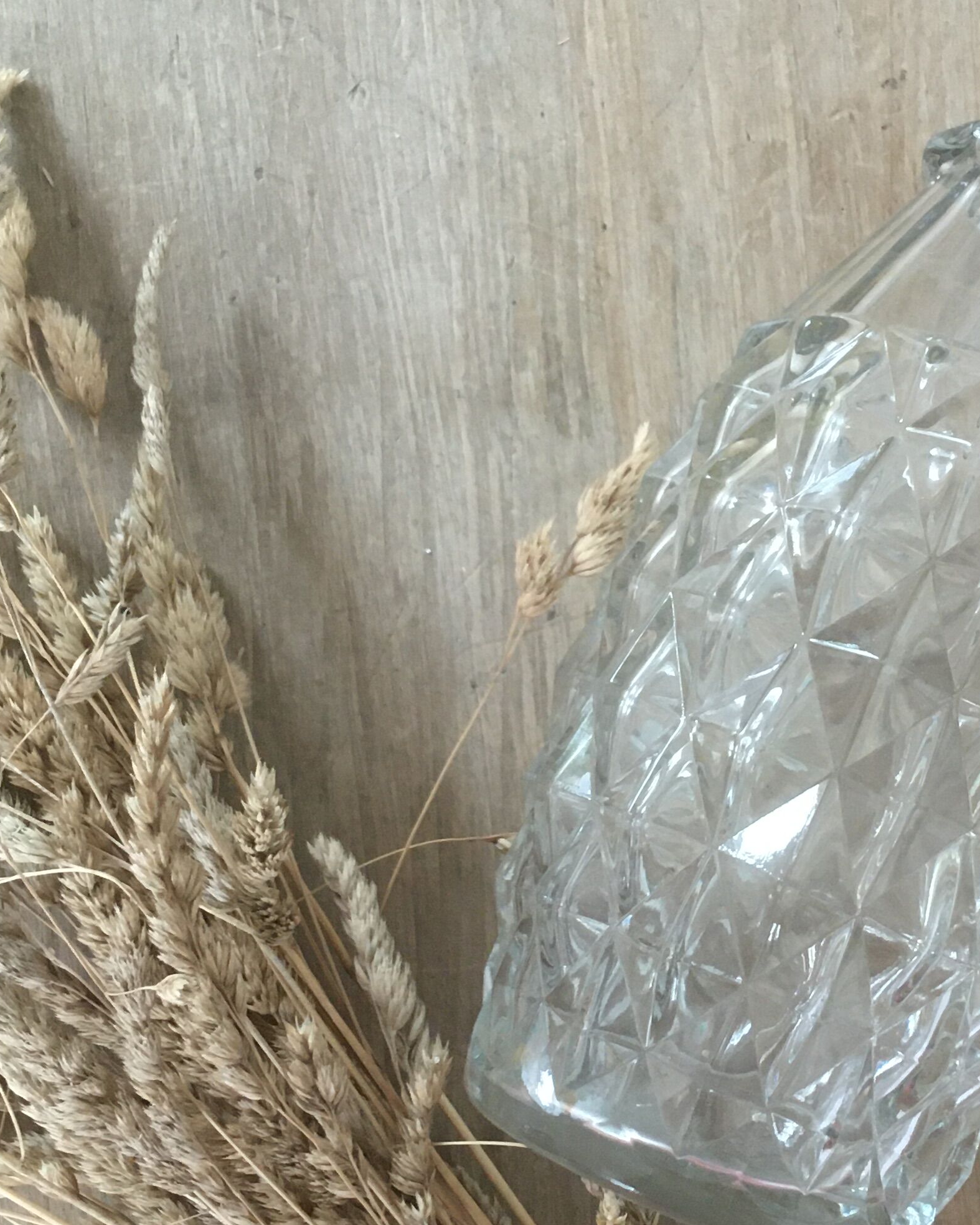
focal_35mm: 58
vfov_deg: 32.5
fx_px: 2103
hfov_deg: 25.9
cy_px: 657
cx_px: 735
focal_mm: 4.15
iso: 160
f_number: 2.2
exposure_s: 1/33
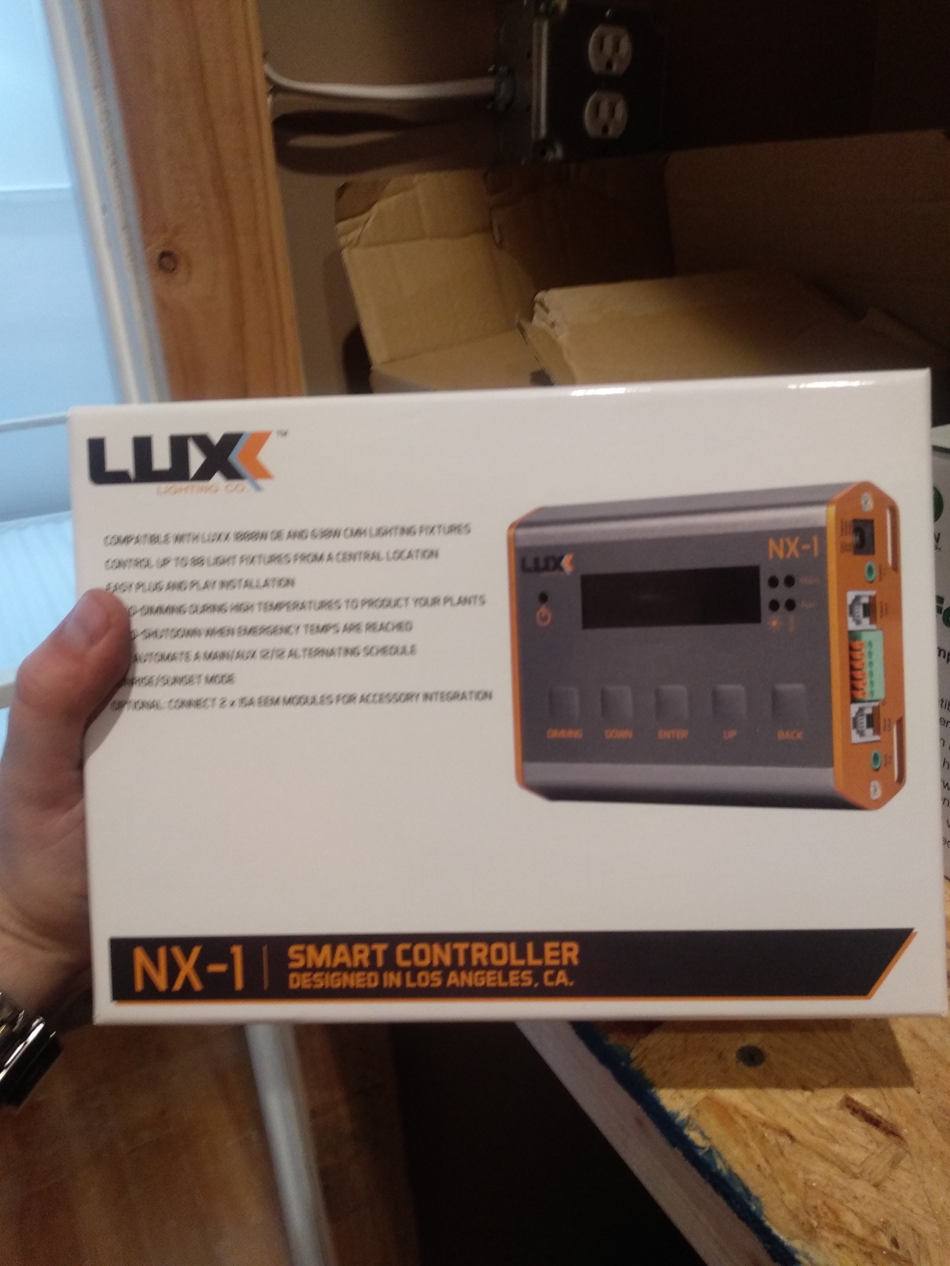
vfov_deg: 67.3
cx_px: 475
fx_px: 951
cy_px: 633
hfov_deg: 53.1
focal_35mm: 26
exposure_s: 1/24
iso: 500
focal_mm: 3.81
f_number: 2.2
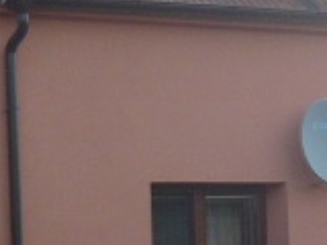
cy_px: 151
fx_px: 1927
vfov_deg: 7.3
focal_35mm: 204
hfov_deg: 9.7
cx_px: 233
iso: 100
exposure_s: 1/500
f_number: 2.8
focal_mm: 5.5
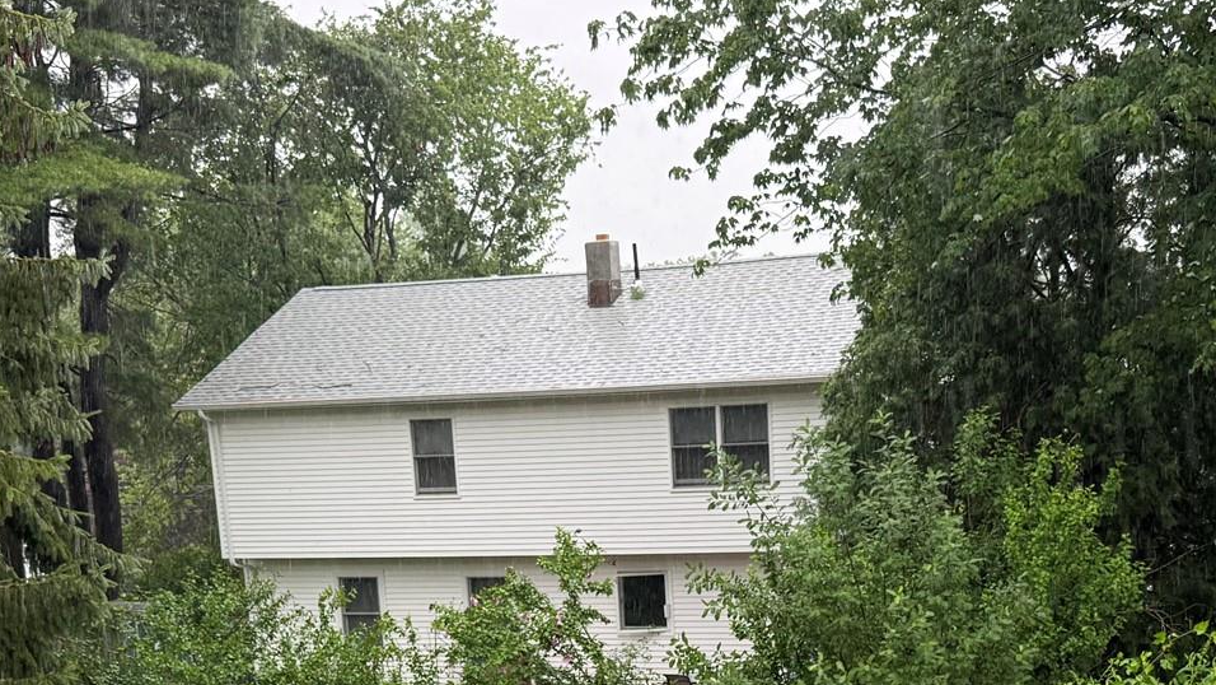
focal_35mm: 56
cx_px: 627
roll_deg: +3.5
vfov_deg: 20.5
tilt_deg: -10.2
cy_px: 749
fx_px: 1806
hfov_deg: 37.2
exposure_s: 1/243
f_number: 1.78
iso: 160
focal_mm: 6.76
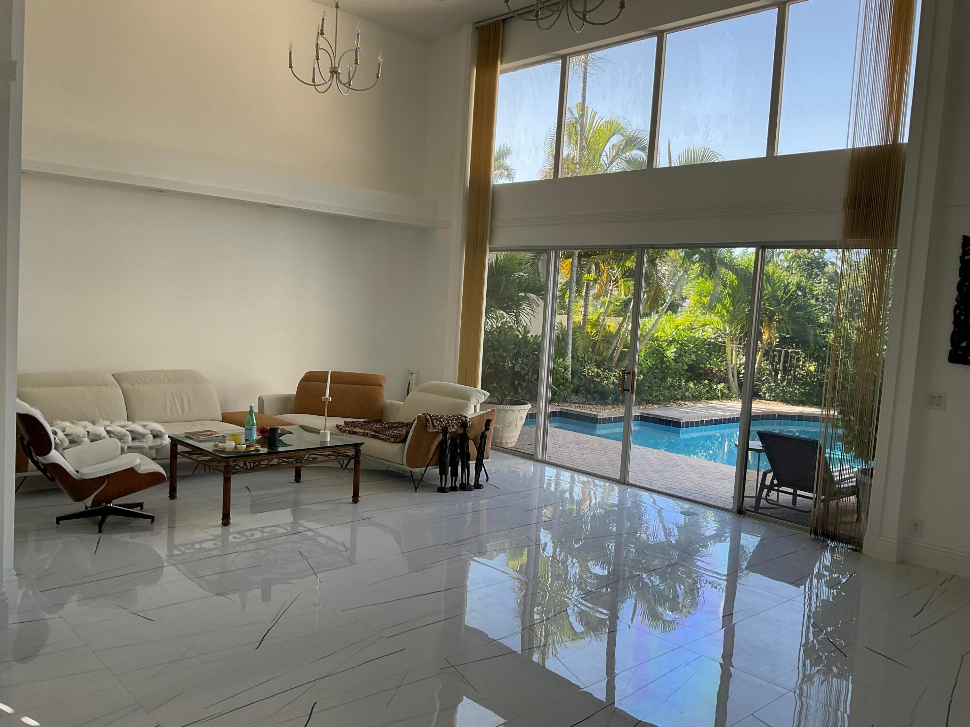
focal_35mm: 29
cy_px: 364
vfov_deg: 48.2
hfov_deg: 61.7
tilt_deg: -3.7
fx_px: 813
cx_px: 485
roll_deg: -3.4
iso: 32
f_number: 1.8
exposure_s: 1/122
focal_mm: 3
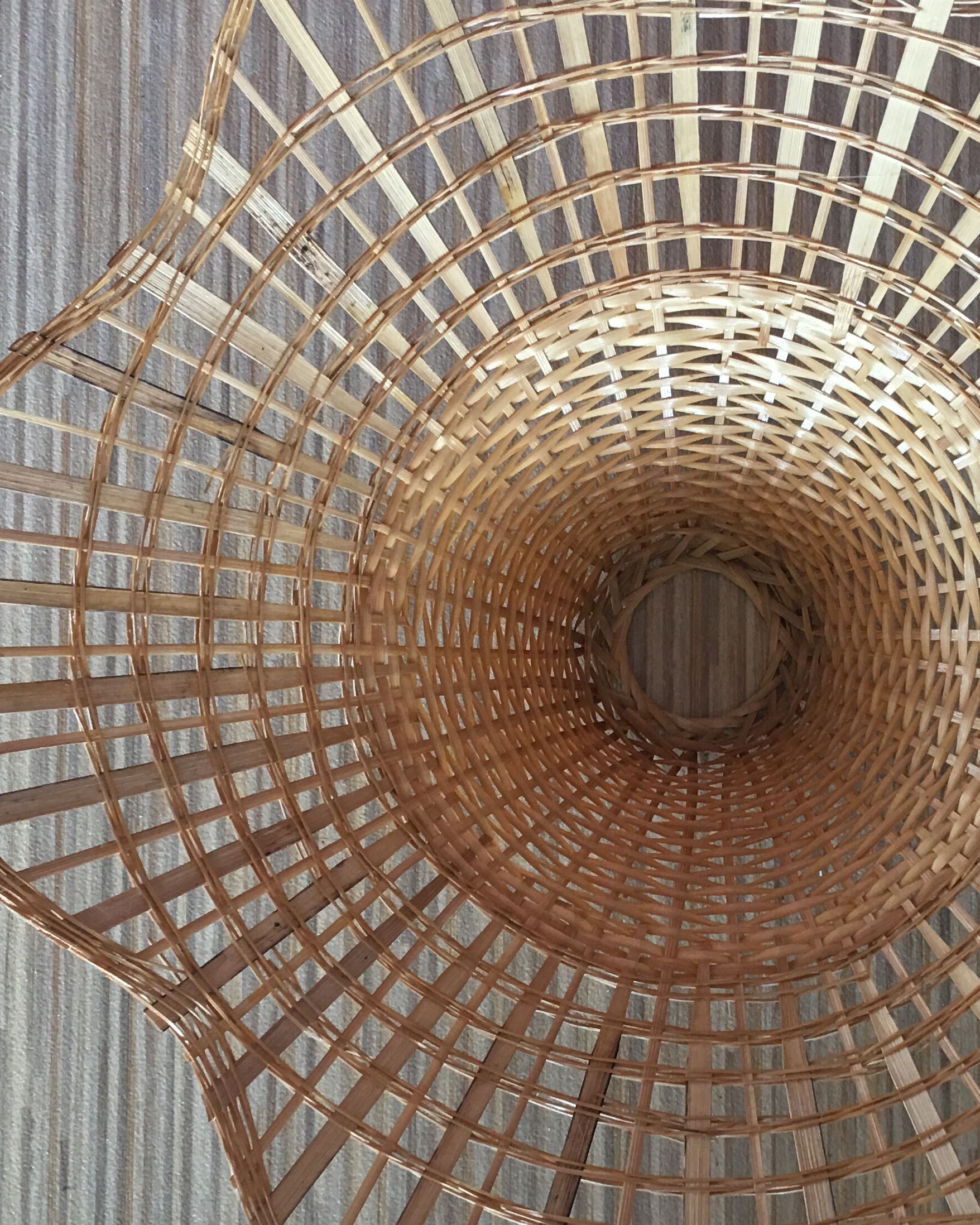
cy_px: 765
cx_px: 654
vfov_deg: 35.8
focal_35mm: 52
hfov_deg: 28.9
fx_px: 1885
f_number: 2.2
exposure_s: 1/17
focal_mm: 4.15
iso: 50
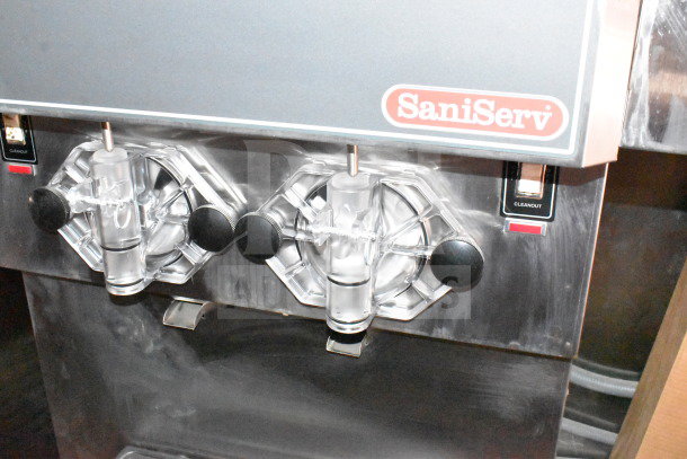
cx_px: 344
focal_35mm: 38
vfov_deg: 35.5
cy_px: 230
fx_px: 716
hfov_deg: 51.3
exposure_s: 1/60
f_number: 11
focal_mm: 25
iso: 25600
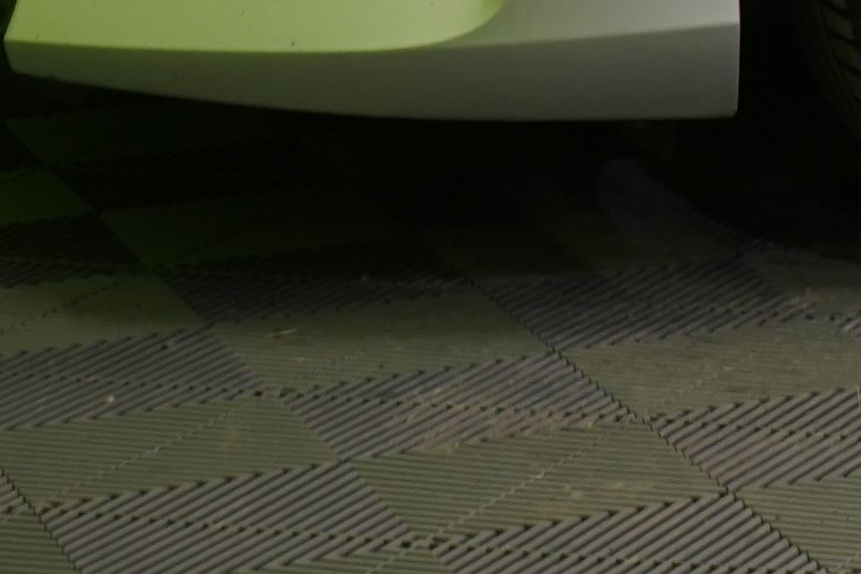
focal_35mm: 204
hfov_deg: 9.3
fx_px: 4879
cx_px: 1897
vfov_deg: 6.4
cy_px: -882
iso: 400
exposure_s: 1/30
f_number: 5.6
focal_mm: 34
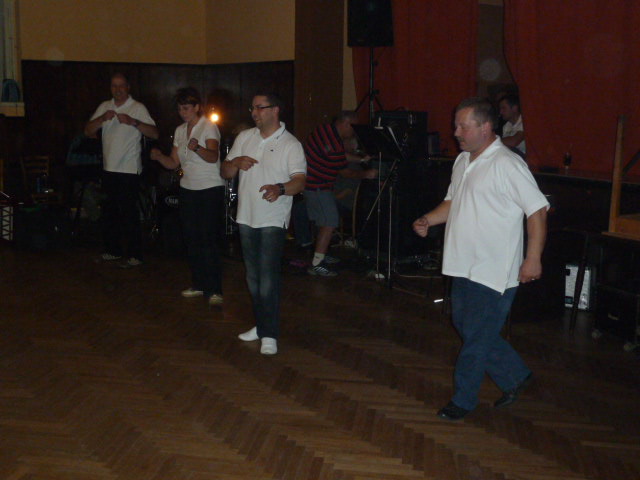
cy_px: 240
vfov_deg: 34.3
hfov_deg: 44.8
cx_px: 320
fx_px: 777
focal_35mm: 42
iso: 640
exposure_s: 1/100
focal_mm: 6.9
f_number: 4
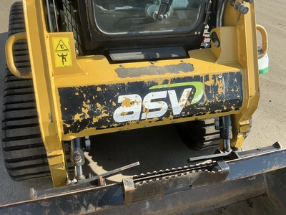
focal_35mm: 28
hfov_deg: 63.4
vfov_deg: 49.7
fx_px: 231
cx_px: 143
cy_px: 108
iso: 25
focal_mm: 3
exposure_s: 1/804
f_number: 1.8
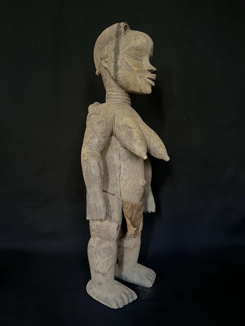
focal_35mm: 26
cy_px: 163
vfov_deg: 67.3
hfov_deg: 53.1
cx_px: 122
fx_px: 245
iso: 640
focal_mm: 5.1
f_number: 1.6
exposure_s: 1/40
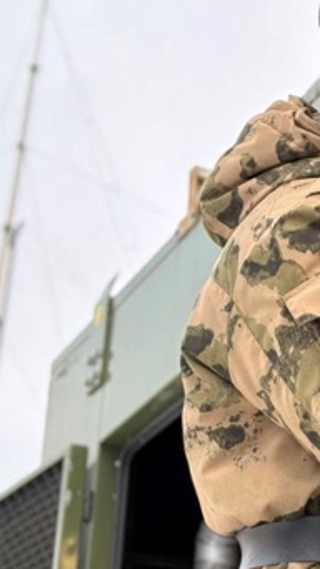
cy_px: 275
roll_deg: +2.6
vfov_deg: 21.0
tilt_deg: +25.7
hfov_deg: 11.2
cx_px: 524
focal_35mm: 102
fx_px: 1541
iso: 64
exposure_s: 1/250
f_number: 1.78
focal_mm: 6.76
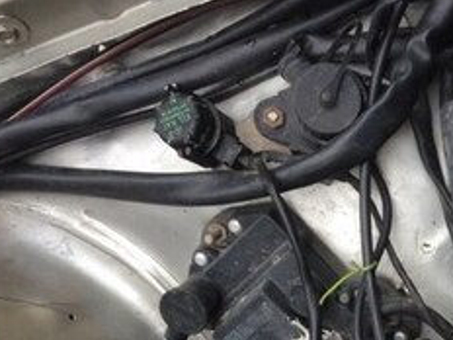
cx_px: 527
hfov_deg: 19.7
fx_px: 1230
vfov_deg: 14.9
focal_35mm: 94
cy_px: 464
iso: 80
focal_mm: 4.12
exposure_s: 1/120
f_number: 2.4
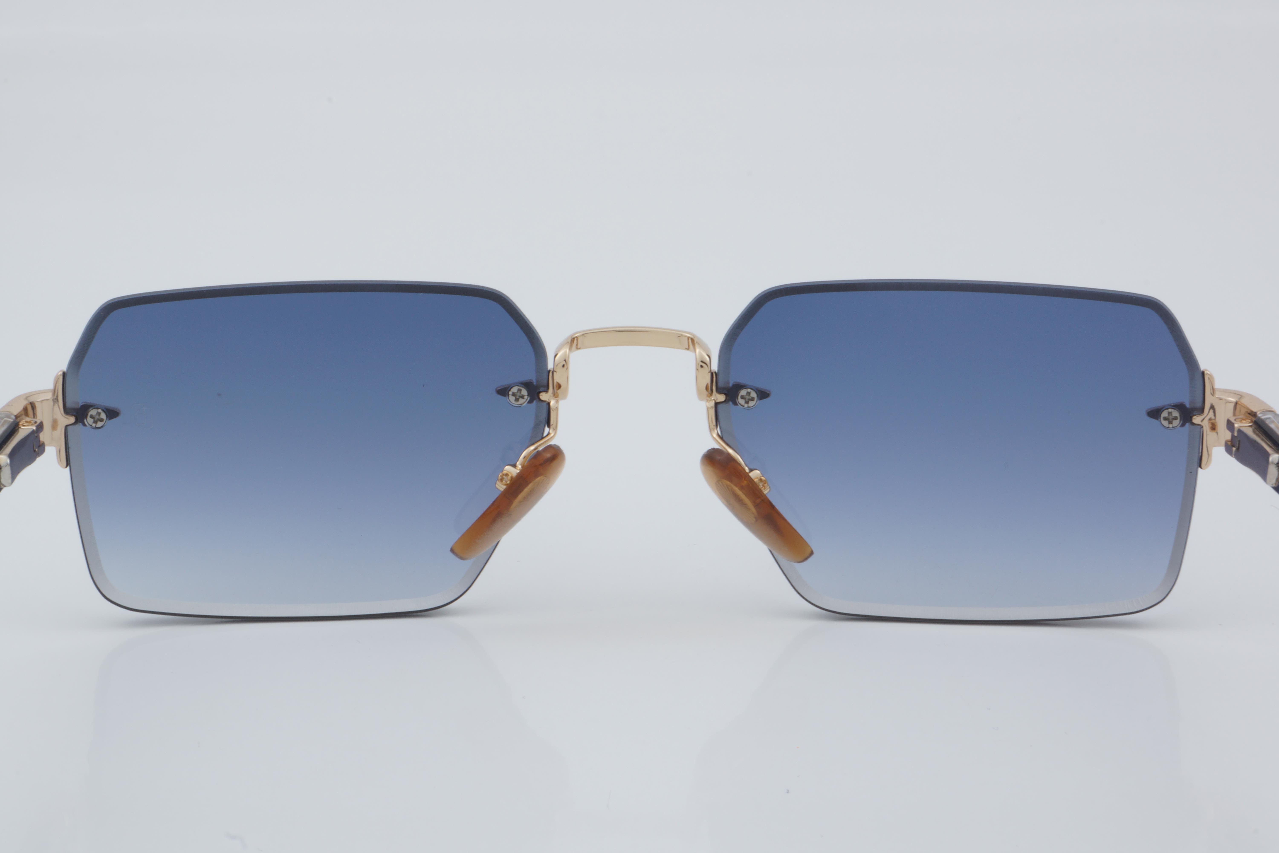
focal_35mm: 75
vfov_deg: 18.2
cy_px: 426
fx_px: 2664
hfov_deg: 27.0
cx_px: 640
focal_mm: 50
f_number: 32
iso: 100
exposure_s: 1/4
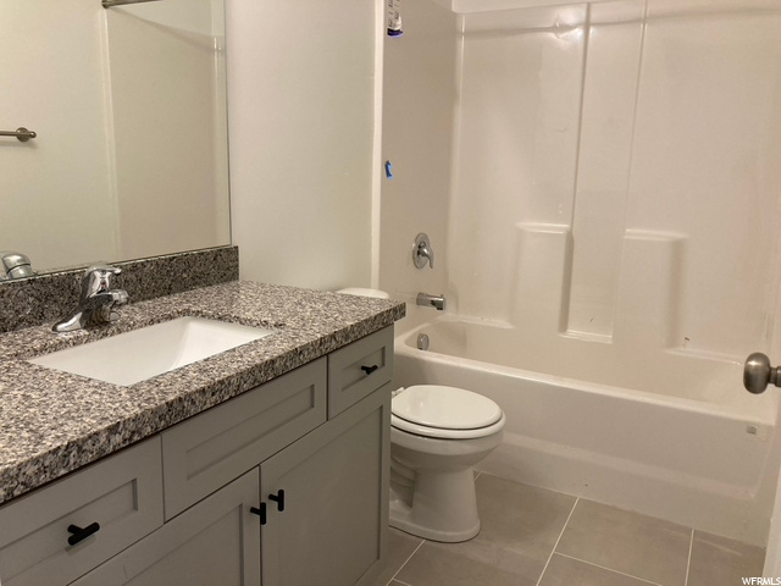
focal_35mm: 28
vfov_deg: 49.7
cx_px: 390
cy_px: 293
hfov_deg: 63.4
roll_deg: -1.1
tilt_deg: -10.4
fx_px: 632
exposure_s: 1/60
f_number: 1.8
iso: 80
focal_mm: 3.99
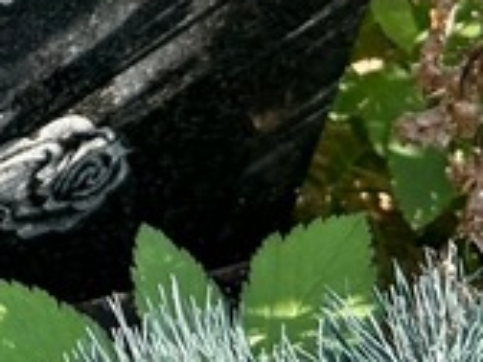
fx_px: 1730
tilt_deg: -37.9
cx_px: -368
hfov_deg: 14.2
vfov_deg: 11.0
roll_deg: -2.1
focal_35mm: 124
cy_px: -330
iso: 50
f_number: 1.5
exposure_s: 1/217
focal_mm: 5.7
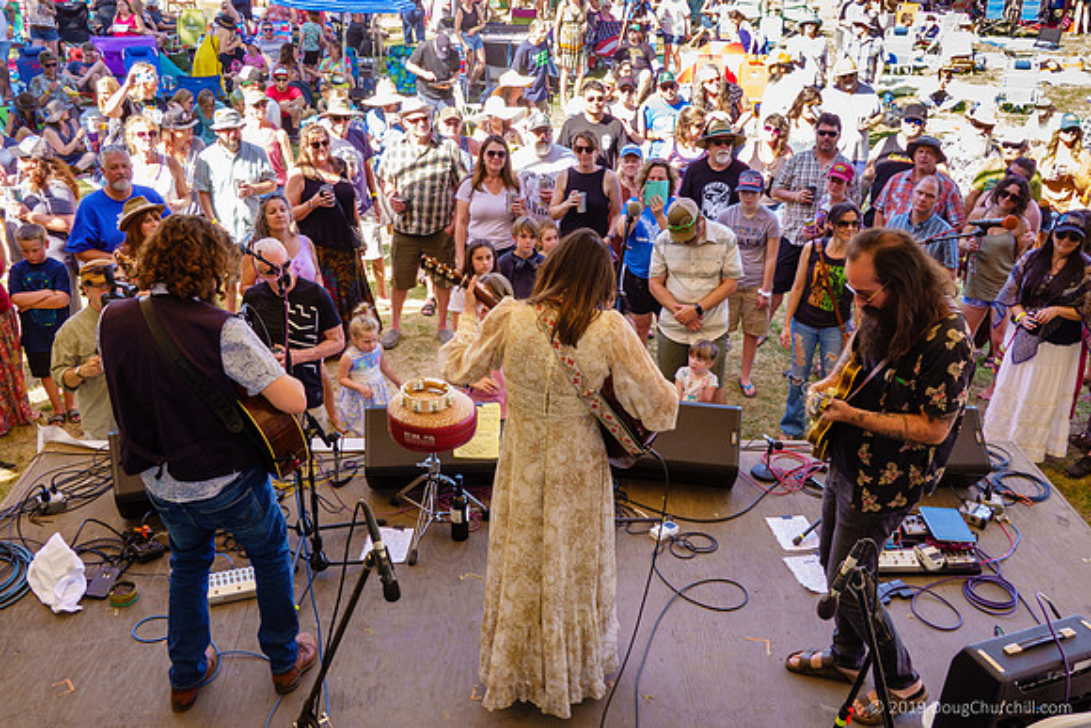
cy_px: 364
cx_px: 546
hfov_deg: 53.1
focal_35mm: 36
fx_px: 1091
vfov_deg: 36.9
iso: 125
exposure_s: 1/80
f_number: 4.5
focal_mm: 13.29
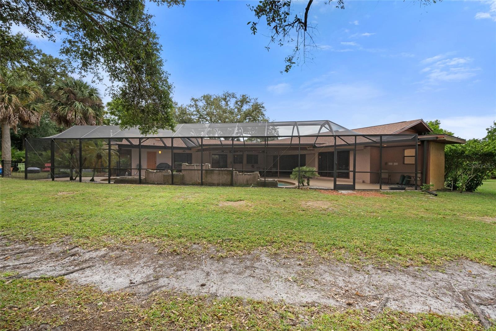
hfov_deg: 104.2
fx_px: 193
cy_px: 166
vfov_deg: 81.2
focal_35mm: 14
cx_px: 248
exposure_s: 1/320
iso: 250
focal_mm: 14
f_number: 6.3
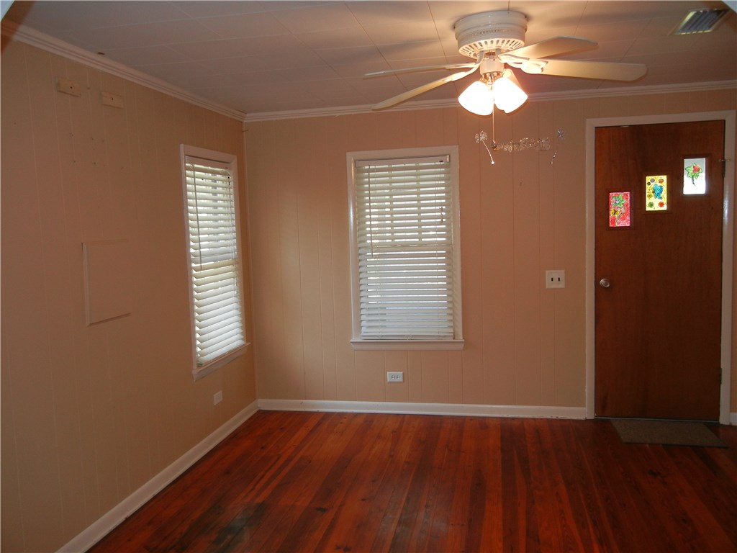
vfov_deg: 46.8
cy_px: 276
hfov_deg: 60.0
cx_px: 368
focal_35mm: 30
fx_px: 639
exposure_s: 1/30
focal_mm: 5.4
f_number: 3.5
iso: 200
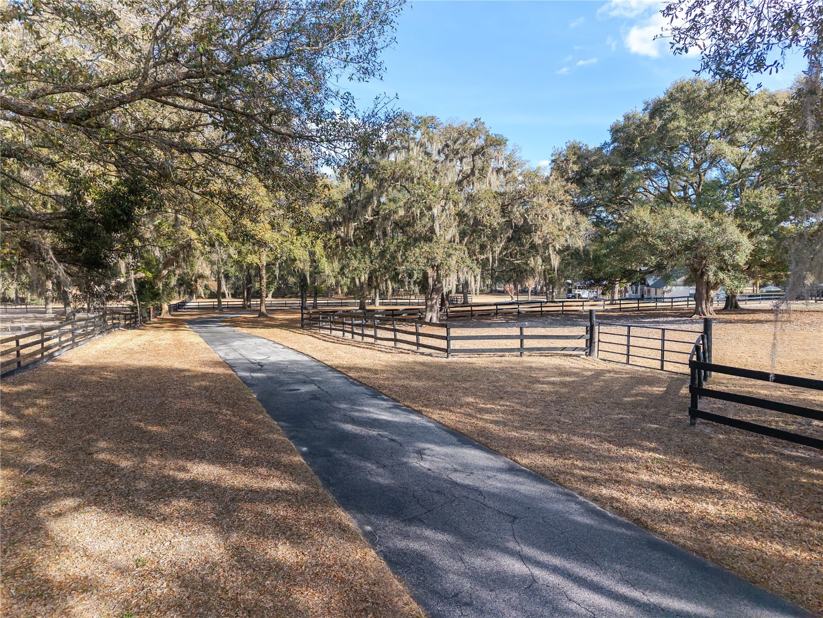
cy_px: 309
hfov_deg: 71.6
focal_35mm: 24
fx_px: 571
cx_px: 412
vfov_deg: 56.8
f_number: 1.8
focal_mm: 8.67
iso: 100
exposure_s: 1/800
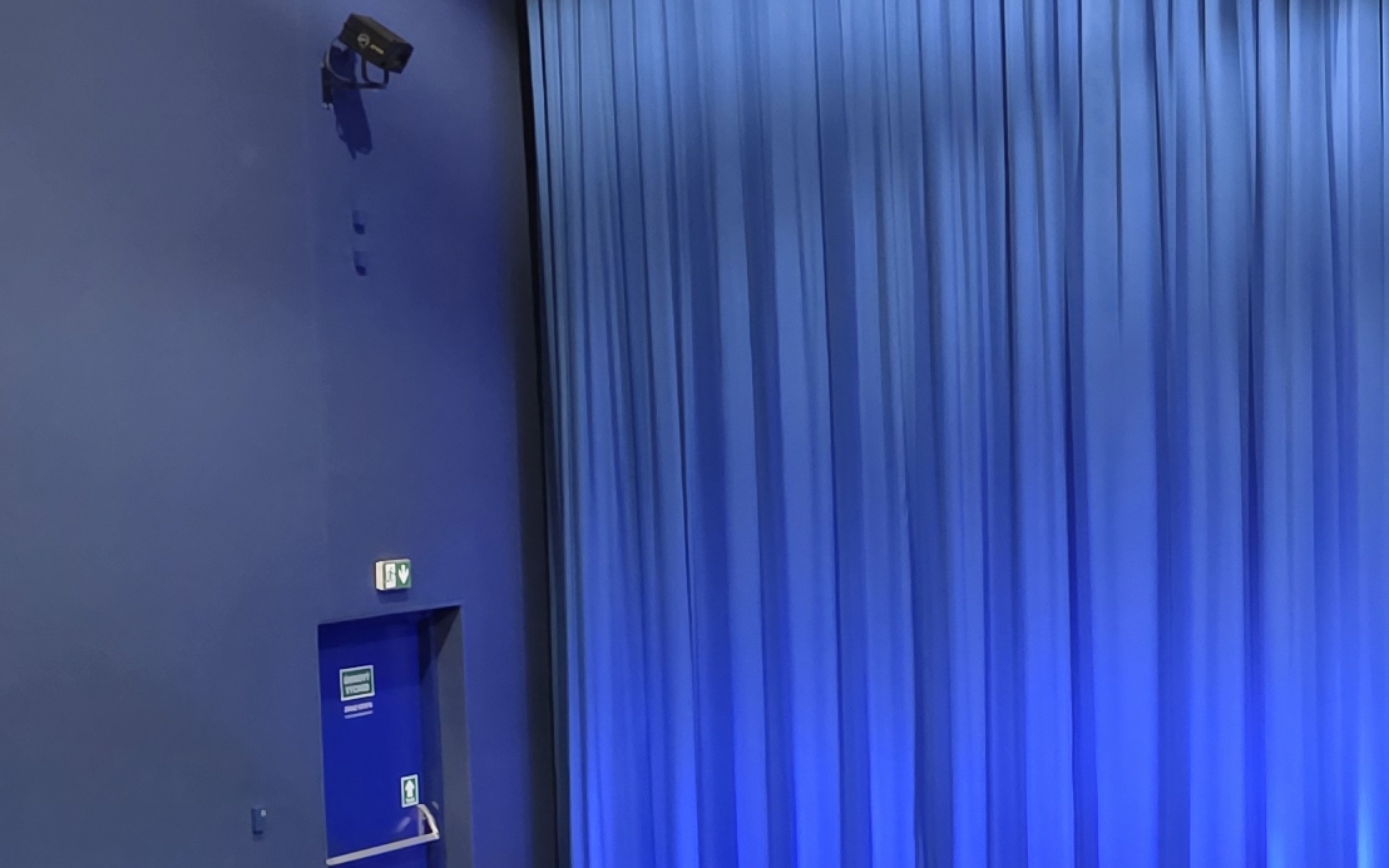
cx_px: 1765
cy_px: 819
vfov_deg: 14.7
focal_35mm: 88
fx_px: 3332
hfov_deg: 21.5
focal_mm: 6.3
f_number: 1.7
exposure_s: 1/20
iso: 1600
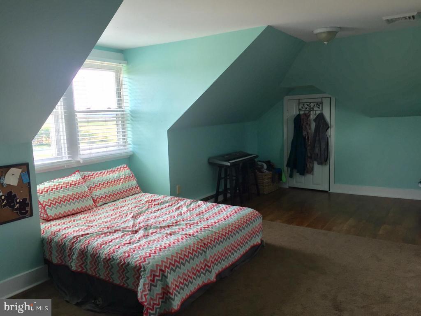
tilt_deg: -7.0
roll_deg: +2.1
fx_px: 353
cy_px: 158
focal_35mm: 29
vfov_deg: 48.2
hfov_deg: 61.7
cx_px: 210
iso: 32
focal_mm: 4.15
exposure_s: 1/60
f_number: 2.2
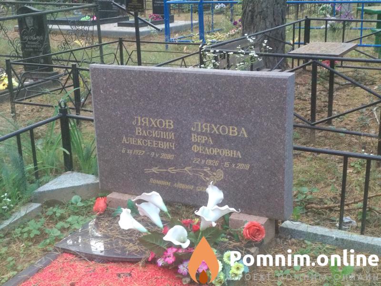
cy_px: 143
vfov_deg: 28.0
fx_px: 572
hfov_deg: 36.8
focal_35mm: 52
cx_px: 190
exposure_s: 1/60
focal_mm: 5.99
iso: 1000
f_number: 2.6
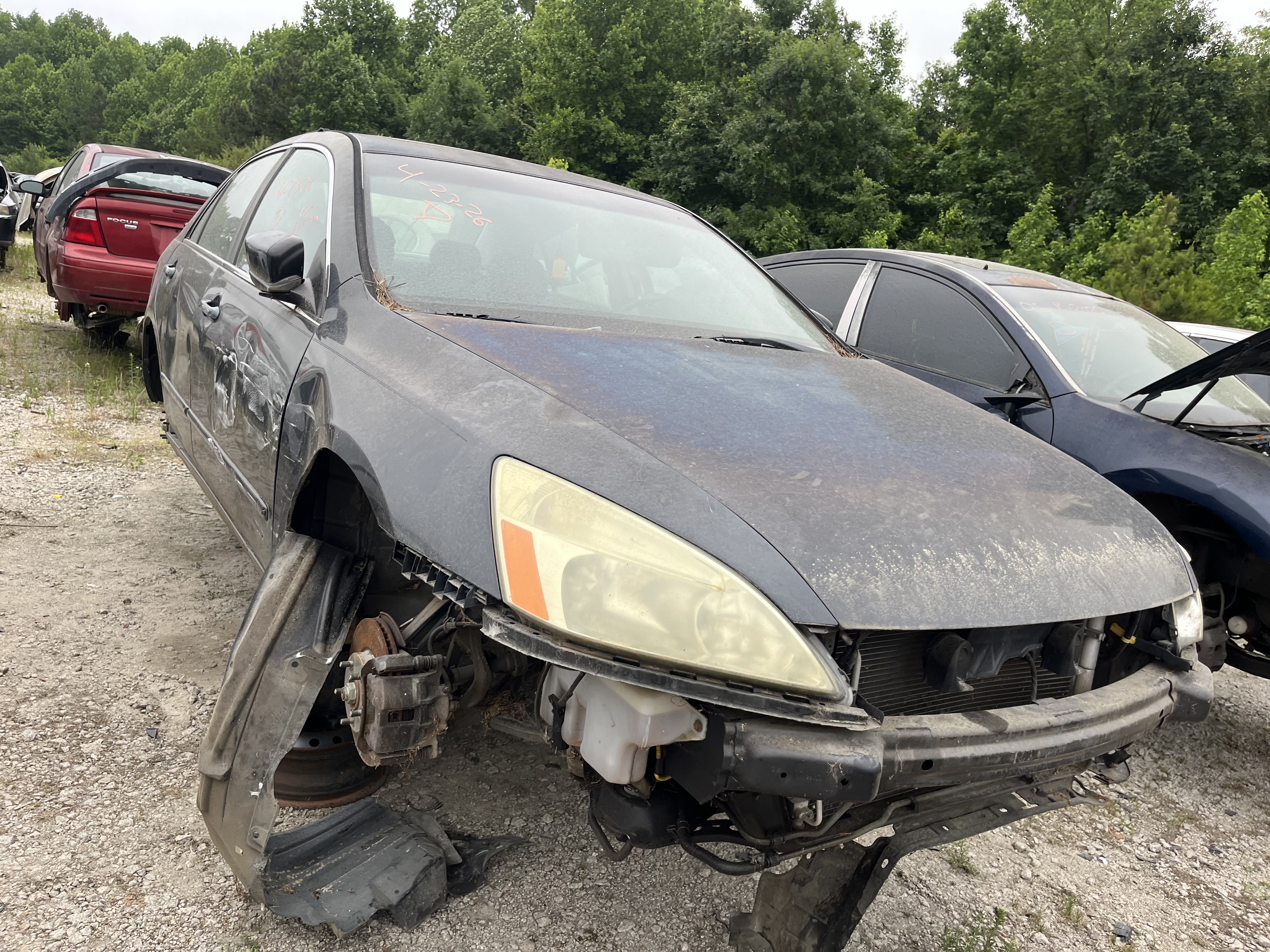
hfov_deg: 67.3
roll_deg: -7.9
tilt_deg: -8.9
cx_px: 635
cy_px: 476
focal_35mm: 26
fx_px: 954
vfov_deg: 53.1
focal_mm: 5.1
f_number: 1.6
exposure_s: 1/368
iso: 50
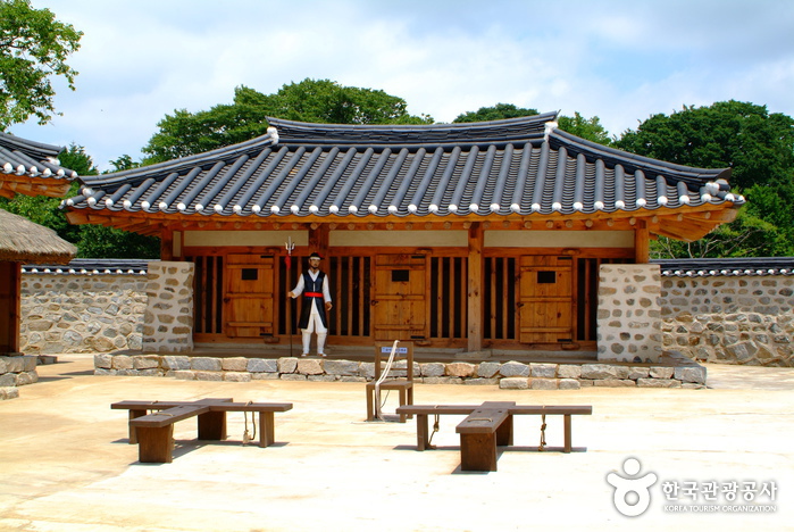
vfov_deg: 32.0
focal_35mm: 42
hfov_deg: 46.3
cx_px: 397
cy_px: 266
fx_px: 927
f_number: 8
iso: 100
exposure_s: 1/250
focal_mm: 28
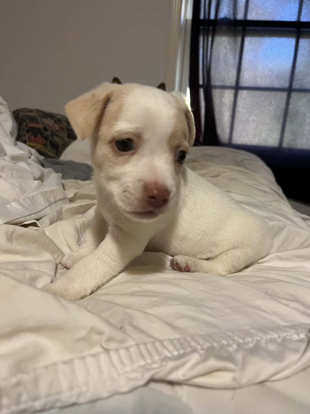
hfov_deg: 53.1
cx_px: 155
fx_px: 310
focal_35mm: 26
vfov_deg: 67.3
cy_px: 207
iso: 250
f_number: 1.6
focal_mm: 5.1
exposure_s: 1/60
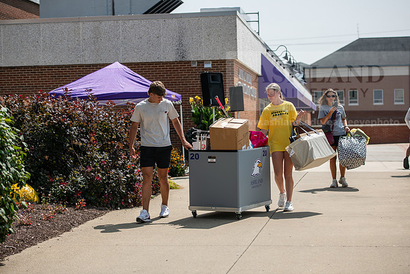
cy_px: 137
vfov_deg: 17.1
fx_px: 911
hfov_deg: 25.4
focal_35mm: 80
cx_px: 205
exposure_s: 1/800
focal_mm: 80
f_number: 3.5
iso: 64
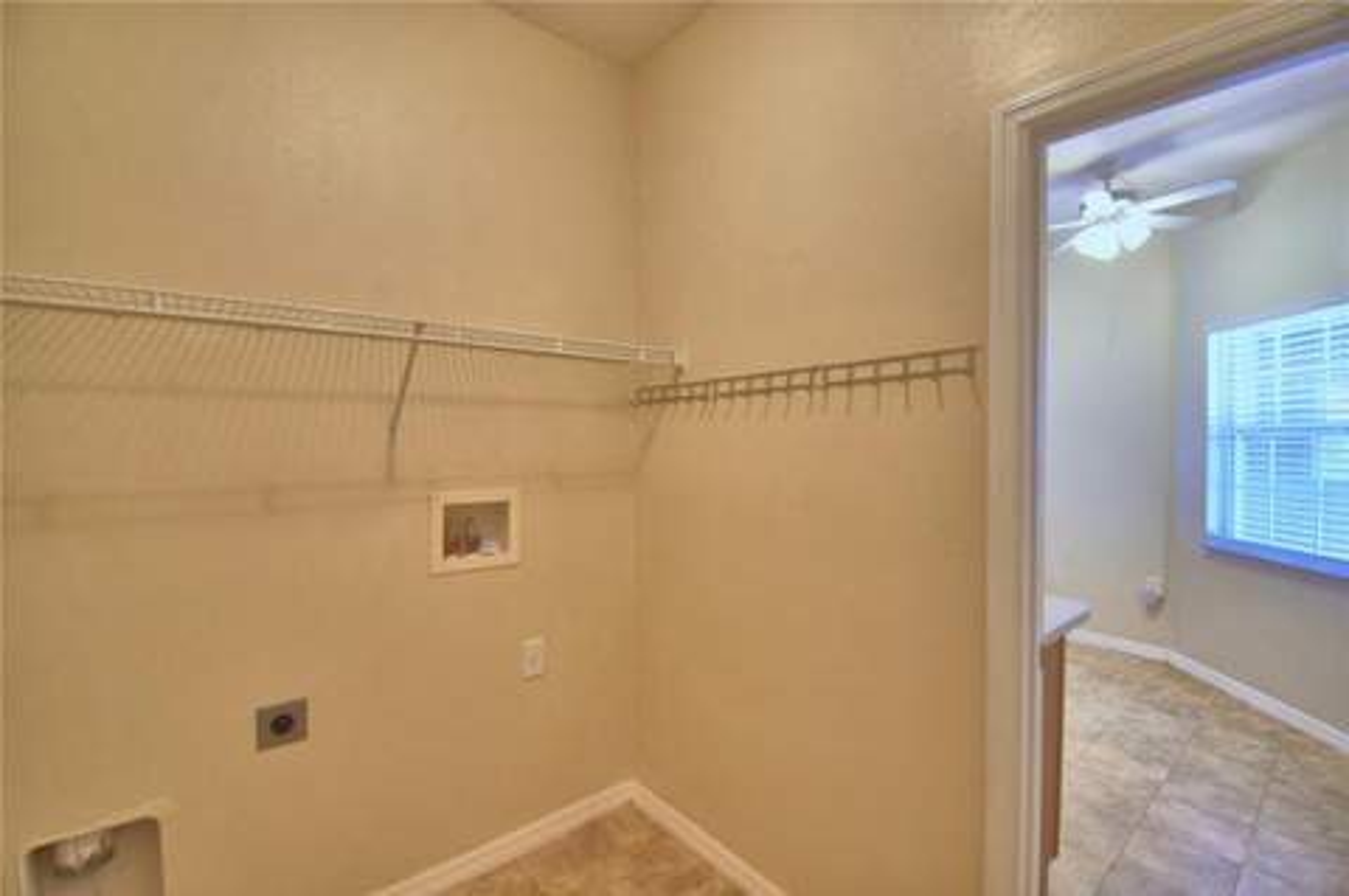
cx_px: 674
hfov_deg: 100.4
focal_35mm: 15
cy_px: 448
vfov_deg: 77.2
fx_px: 561
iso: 560
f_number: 4.5
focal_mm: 10
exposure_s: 1/30
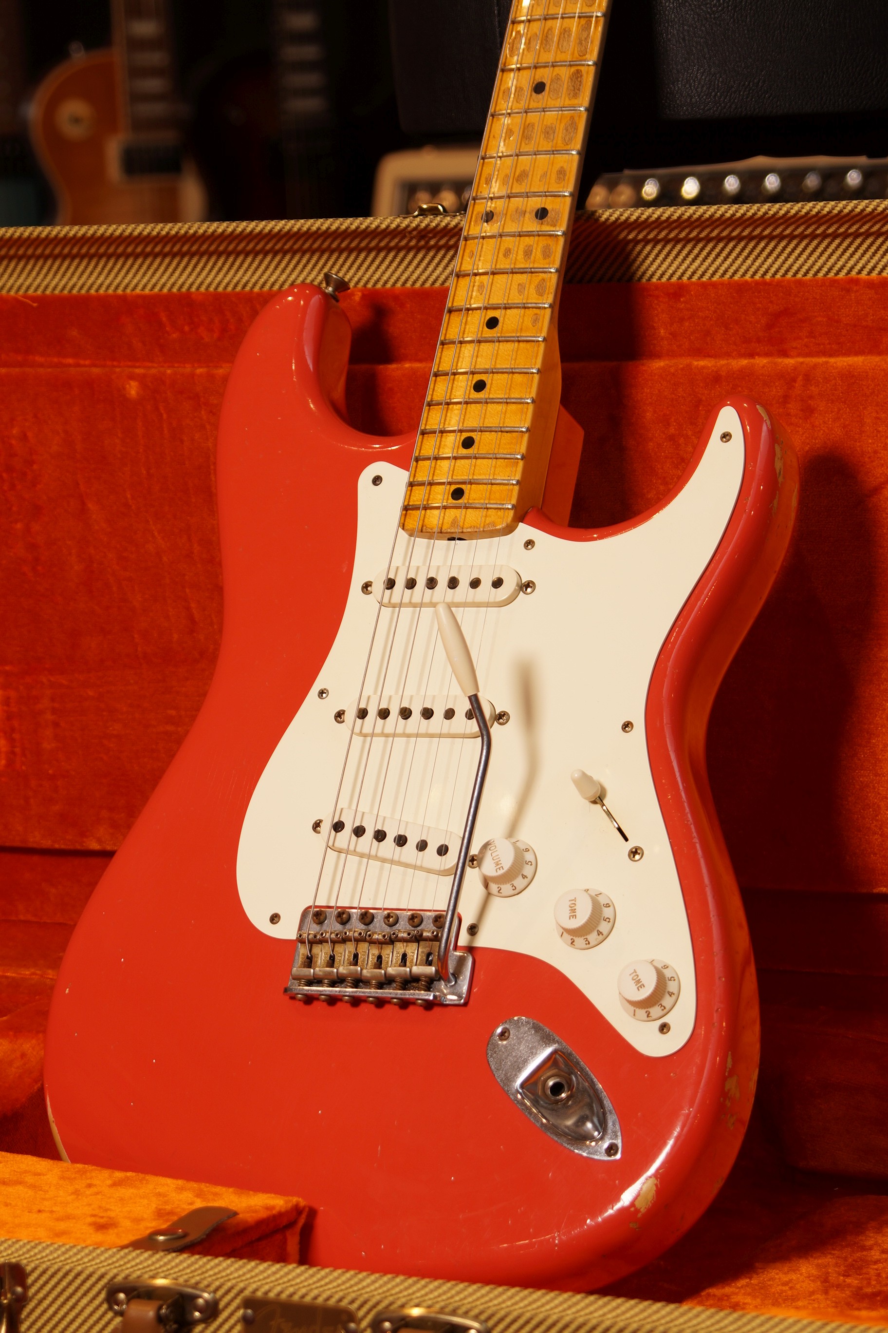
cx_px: 444
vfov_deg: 19.5
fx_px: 3885
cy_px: 666
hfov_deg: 13.0
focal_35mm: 105
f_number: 5.6
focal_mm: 70
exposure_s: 1/15
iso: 100
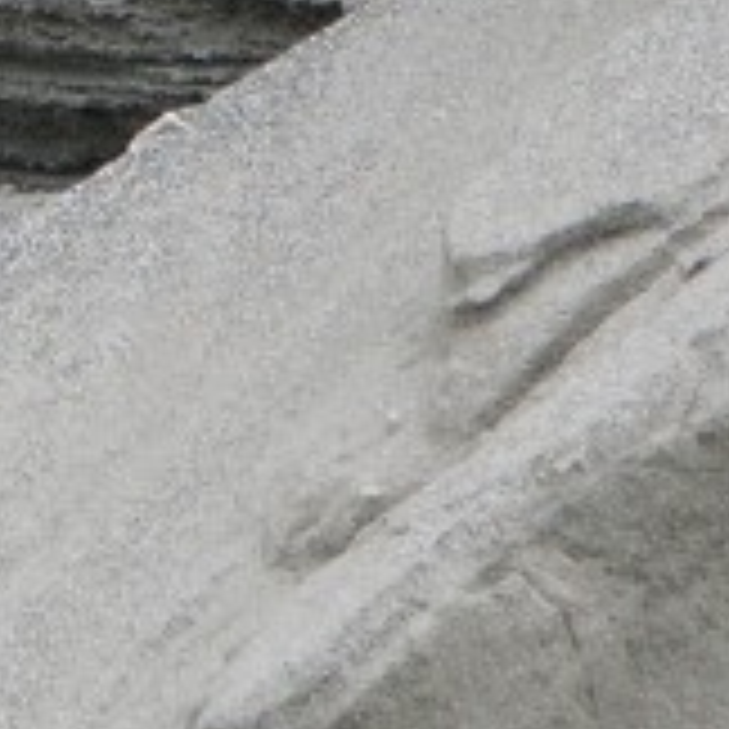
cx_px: -662
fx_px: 21301
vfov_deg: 2.0
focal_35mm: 894
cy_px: -598
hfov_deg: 2.0
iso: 50
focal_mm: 41.1
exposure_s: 1/152
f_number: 3.9
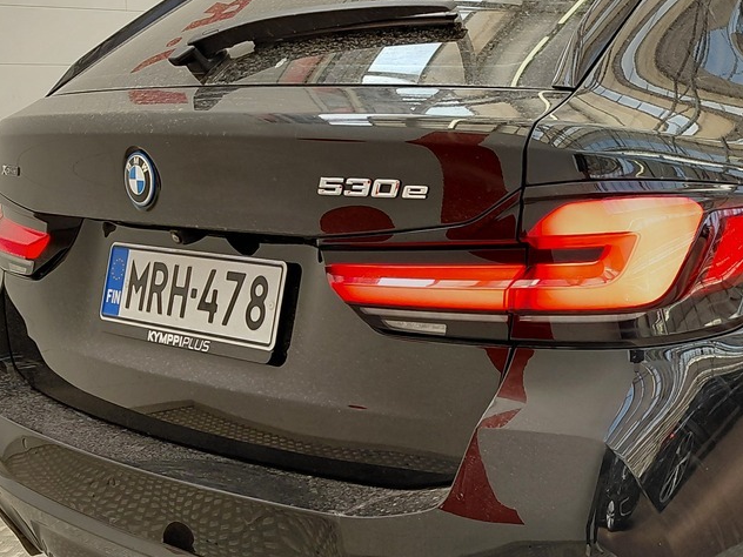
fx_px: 1223
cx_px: 651
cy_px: 289
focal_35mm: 57
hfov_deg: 32.3
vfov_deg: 25.7
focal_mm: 4.69
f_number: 1.8
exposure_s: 1/196
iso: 50
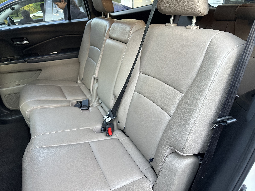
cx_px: 128
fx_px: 177
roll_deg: +1.0
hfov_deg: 71.6
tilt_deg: -26.6
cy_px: 96
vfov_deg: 56.8
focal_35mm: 24
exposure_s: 1/104
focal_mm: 6.86
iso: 250
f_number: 1.78
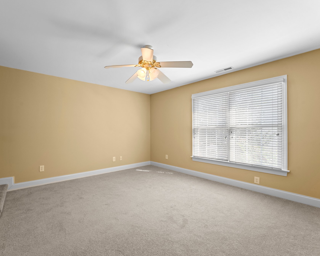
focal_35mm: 16
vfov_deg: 80.4
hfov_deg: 92.5
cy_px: 129
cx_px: 137
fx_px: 152
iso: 640
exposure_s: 1/20
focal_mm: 14
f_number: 8
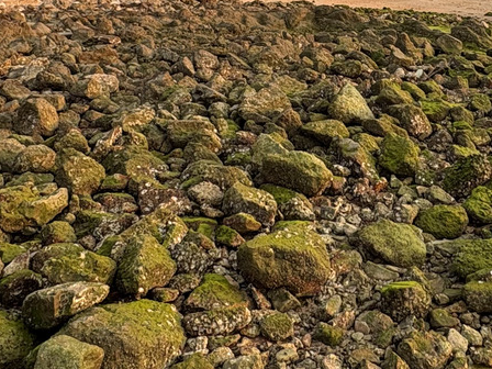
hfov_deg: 37.4
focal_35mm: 50
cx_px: 362
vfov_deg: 26.9
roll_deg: +0.9
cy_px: -29
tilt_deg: +0.8
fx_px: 711
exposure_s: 1/261
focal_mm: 2.22
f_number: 2.2
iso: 40
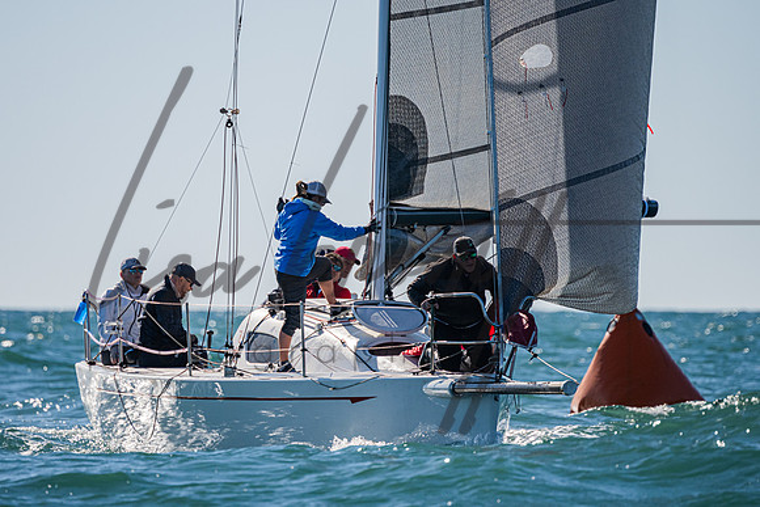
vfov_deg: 2.6
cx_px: 315
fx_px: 11229
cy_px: 233
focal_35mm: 532
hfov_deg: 3.9
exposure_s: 1/4000
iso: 400
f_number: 5.6
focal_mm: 400
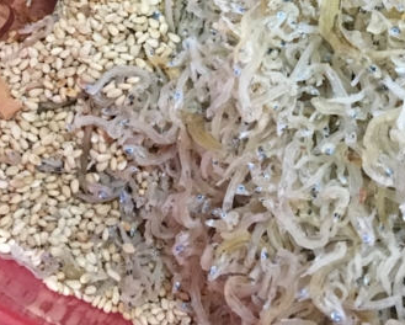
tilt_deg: -58.2
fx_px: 1056
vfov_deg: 16.5
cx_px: 399
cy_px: -108
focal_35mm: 88
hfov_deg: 21.0
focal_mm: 4.15
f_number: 2.2
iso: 200
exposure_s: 1/15
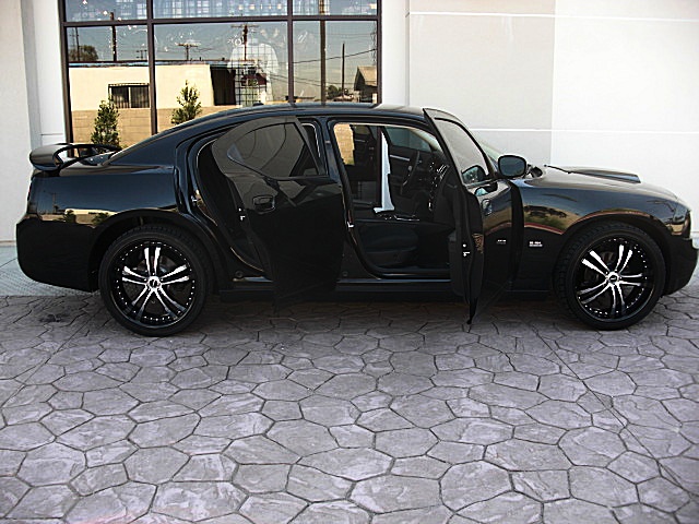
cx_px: 350
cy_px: 262
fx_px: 727
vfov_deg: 39.7
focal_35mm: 36
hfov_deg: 51.4
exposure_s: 1/100
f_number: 2.8
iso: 50
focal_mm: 6.3
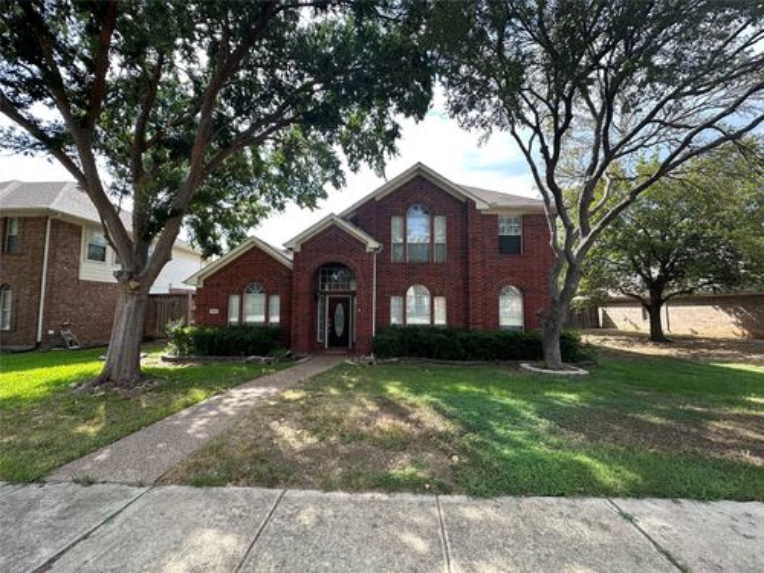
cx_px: 382
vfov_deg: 85.7
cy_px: 286
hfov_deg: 102.1
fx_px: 309
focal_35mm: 14
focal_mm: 2.22
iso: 40
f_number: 2.2
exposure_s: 1/381
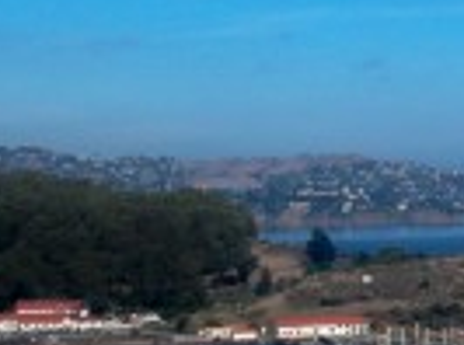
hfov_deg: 11.6
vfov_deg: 8.9
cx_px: 614
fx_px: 2219
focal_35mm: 166
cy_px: 122
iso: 64
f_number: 6.1
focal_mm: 9.7
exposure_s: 1/640
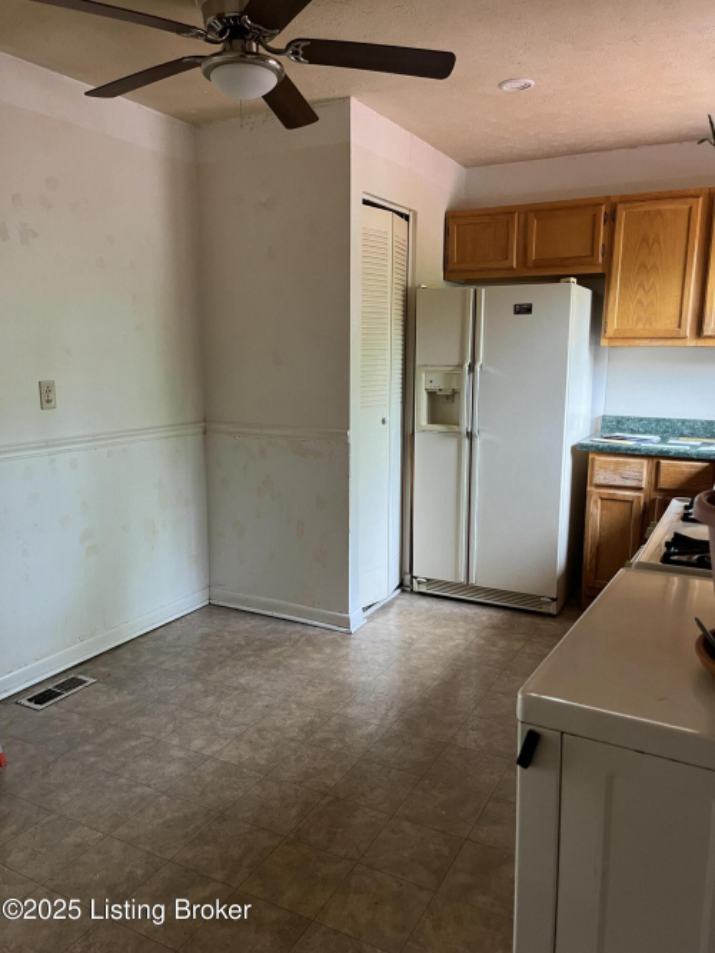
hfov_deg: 53.0
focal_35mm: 26
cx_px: 358
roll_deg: +0.1
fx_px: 716
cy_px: 476
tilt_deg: -9.4
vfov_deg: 67.3
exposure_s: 1/60
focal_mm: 5.1
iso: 250
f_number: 1.6
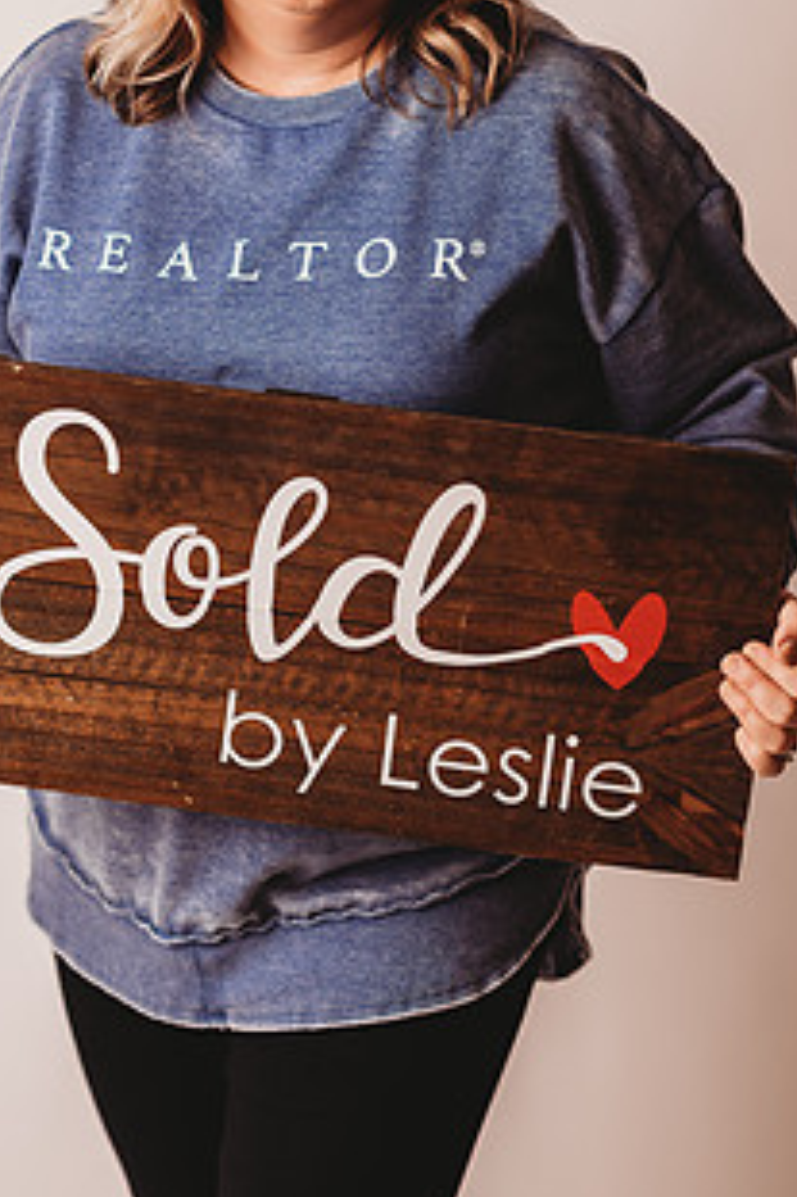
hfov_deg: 11.1
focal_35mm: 123
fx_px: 4089
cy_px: 358
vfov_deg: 16.6
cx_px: 289
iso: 100
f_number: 2.5
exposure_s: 1/160
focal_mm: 85
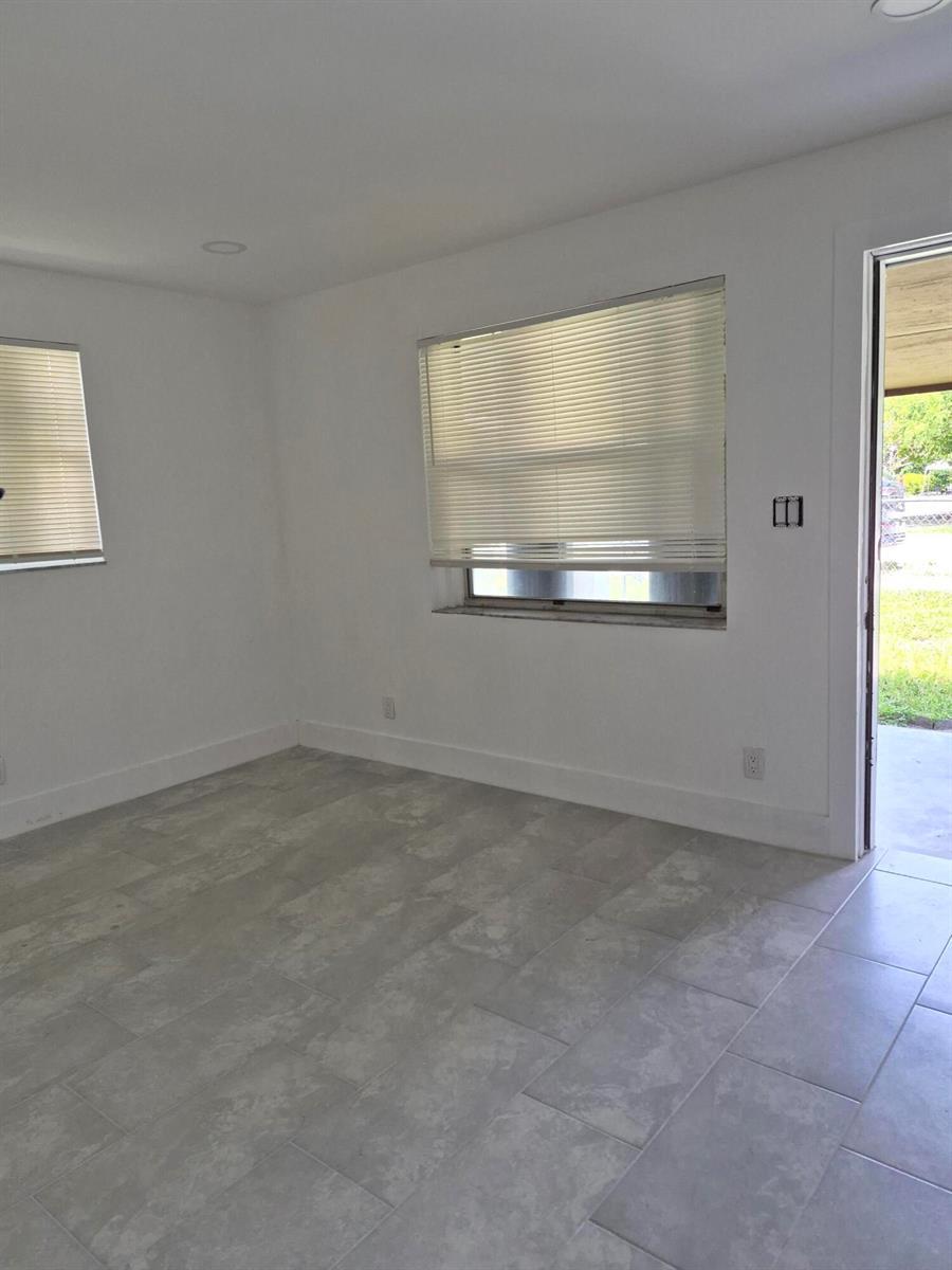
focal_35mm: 23
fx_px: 843
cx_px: 476
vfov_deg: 73.9
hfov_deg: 58.9
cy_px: 635
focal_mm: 5.4
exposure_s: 1/180
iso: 80
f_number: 1.8
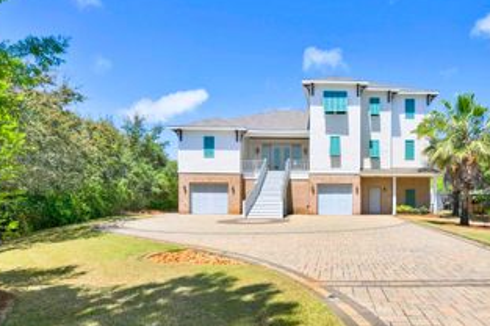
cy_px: 200
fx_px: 326
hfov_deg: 70.7
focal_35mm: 24
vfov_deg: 52.6
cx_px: 343
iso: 400
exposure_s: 1/250
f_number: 11
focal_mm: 15
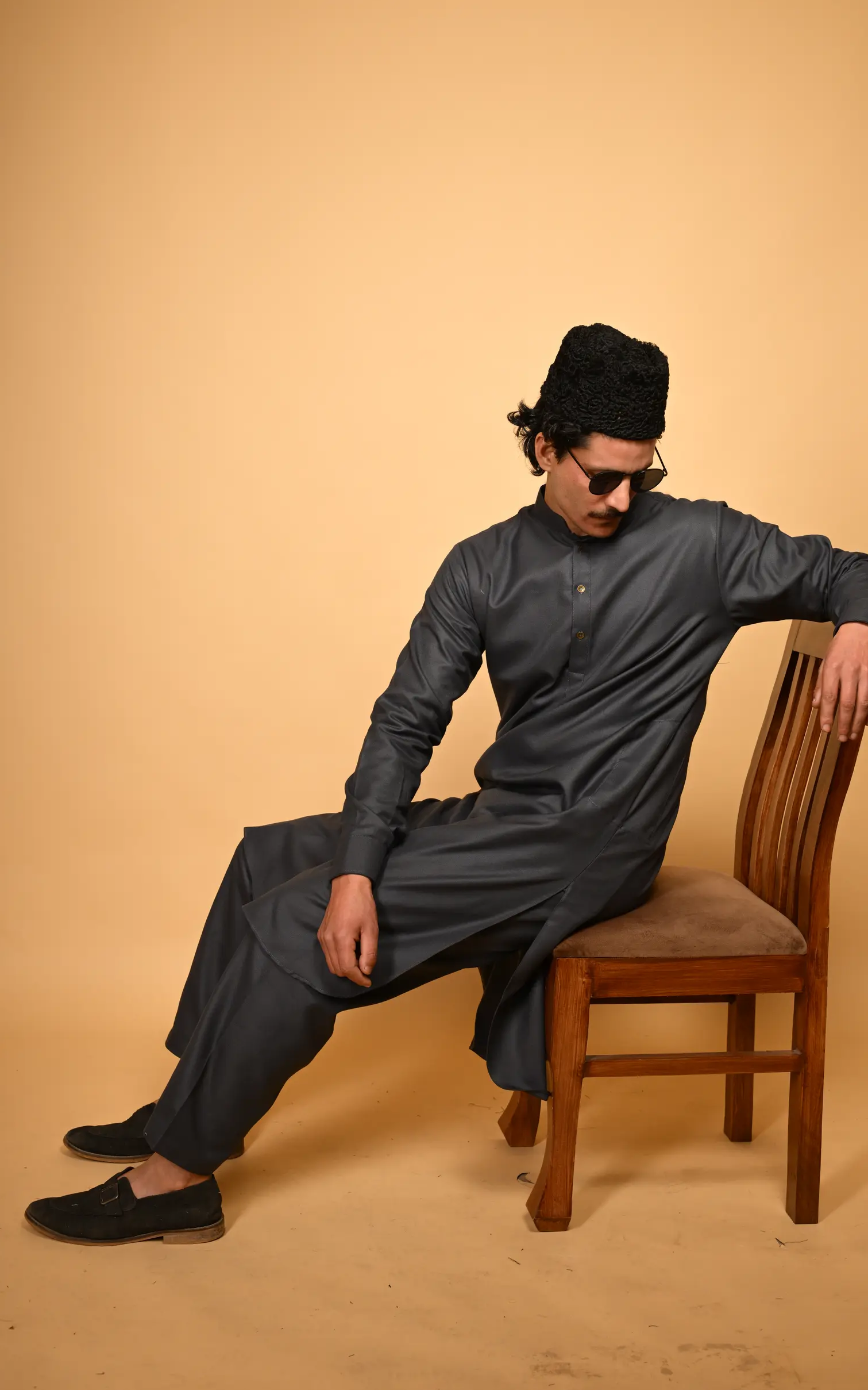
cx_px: 465
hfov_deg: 29.8
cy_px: 705
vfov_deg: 46.2
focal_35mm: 43
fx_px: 1628
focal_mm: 40
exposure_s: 1/200
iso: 160
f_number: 6.3
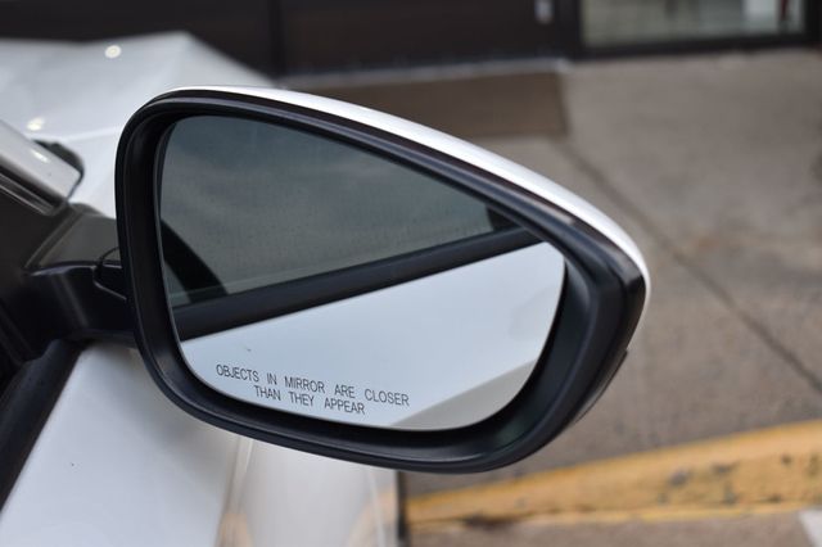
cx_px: 411
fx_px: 1369
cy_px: 274
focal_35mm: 60
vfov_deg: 22.6
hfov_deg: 33.4
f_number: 5.6
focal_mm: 40
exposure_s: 1/125
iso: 200
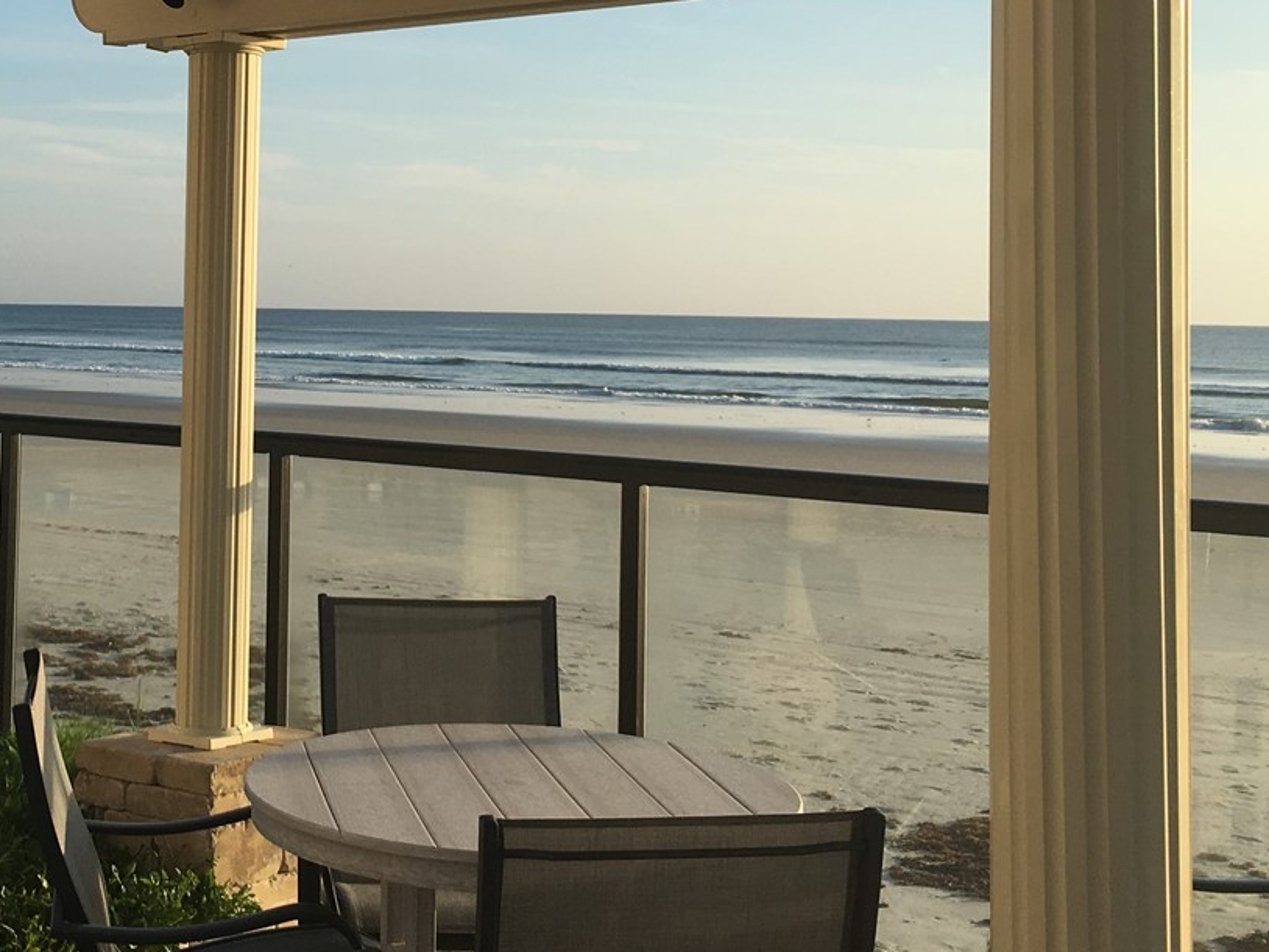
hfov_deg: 32.9
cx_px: 279
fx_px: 2090
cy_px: 246
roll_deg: -0.8
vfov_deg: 25.4
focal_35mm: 57
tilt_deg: +0.1
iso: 25
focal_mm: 4.15
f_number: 2.2
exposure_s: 1/1326
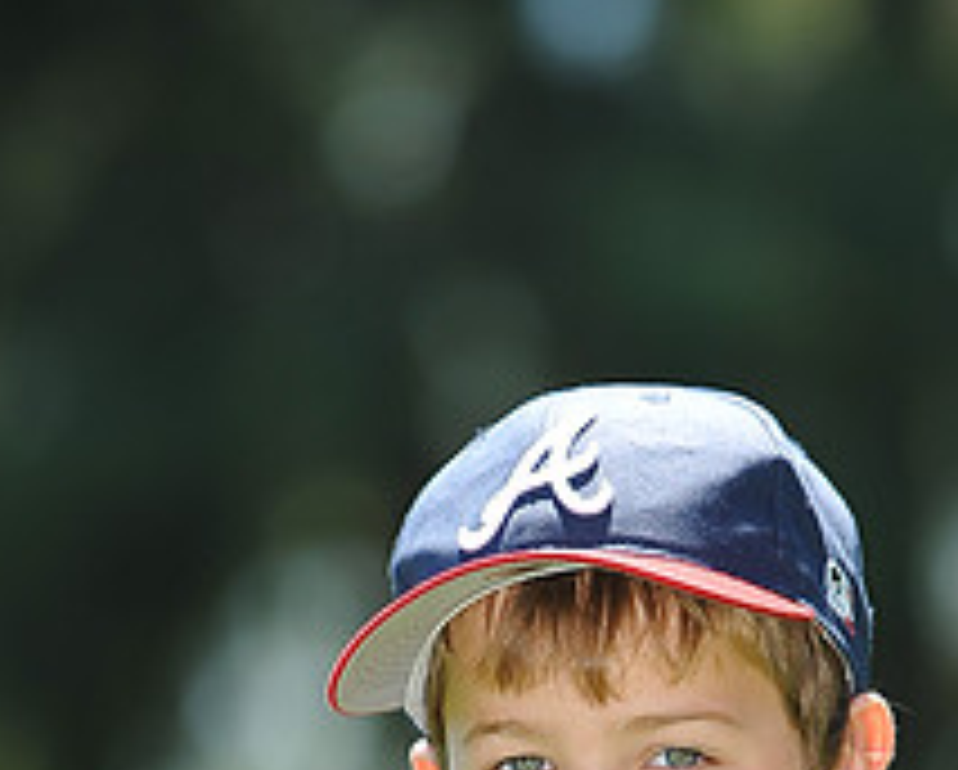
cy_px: 1207
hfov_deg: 3.8
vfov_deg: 3.0
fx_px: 14480
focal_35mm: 510
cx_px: 603
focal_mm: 200
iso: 200
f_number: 4.5
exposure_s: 1/500
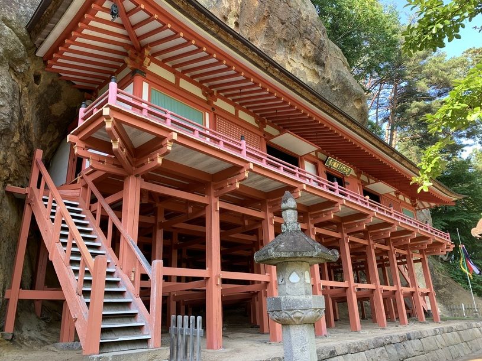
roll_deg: +3.6
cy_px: 180
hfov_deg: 67.3
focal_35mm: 26
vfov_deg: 53.1
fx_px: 362
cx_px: 241
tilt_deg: +20.4
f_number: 1.8
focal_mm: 4.25
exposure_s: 1/121
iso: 32
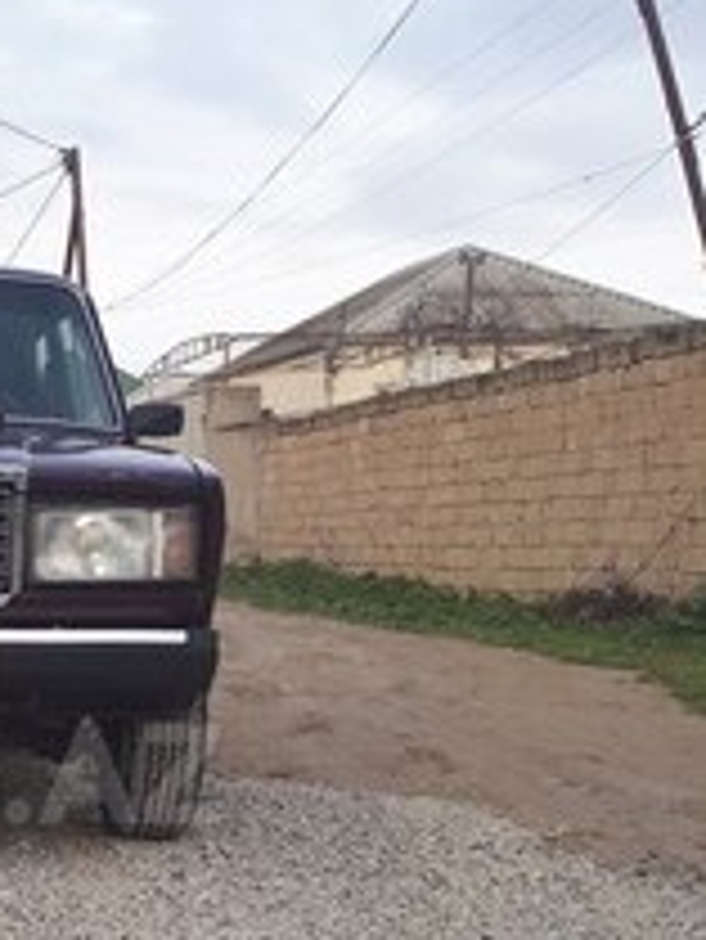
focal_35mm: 64
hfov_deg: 21.4
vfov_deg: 29.4
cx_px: -126
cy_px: 774
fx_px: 1739
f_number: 1.9
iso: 40
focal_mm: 3.6
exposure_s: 1/675
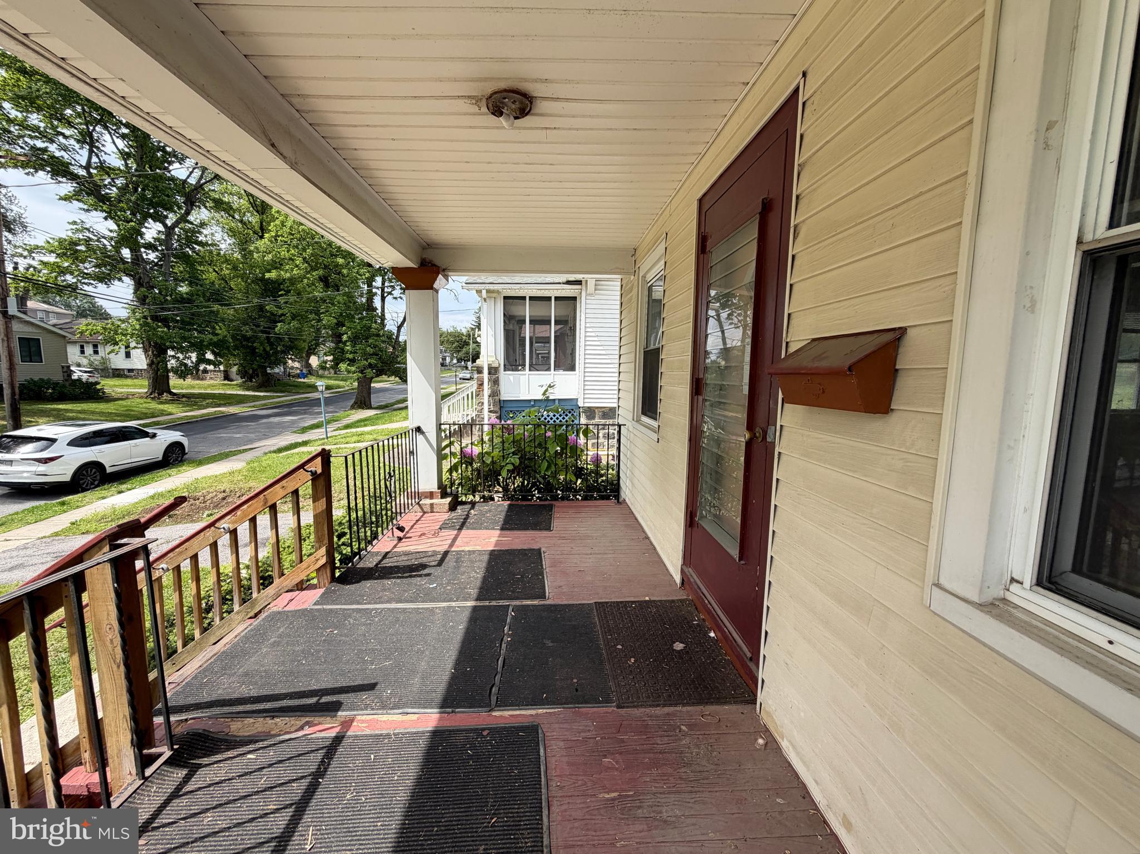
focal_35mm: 14
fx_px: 461
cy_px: 427
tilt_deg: -5.6
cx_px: 570
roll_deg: -1.6
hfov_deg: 102.1
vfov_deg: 85.7
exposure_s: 1/726
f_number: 2.2
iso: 40
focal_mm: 2.22
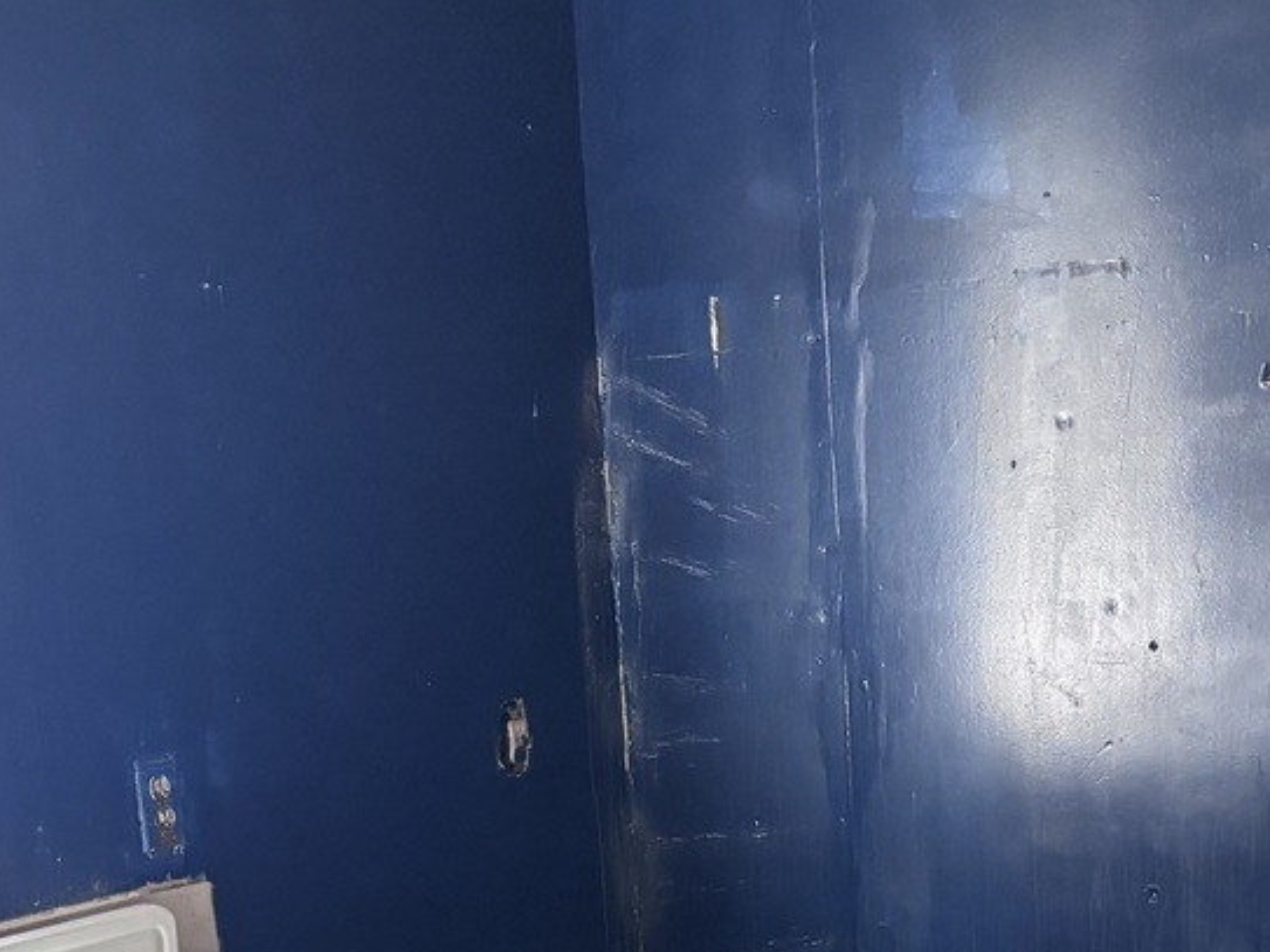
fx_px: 2531
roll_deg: +2.1
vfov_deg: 20.4
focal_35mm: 69
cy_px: 1034
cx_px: 814
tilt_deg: -12.5
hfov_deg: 28.0
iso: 500
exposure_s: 1/60
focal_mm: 5.96
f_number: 1.6
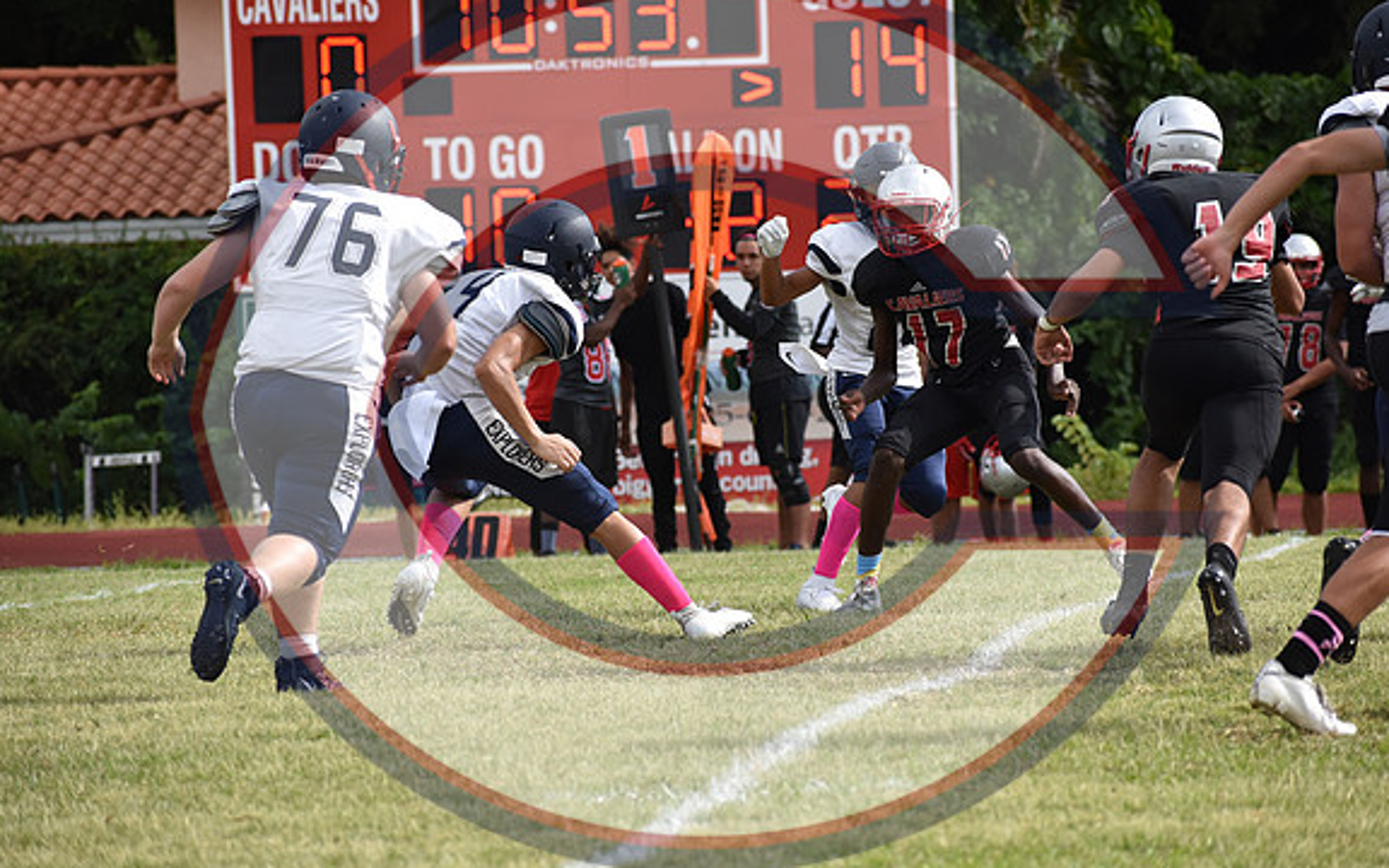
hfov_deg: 7.8
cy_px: 414
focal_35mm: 270
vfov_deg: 4.9
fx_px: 10202
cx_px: 694
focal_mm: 175
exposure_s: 1/1600
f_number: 6.3
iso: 400
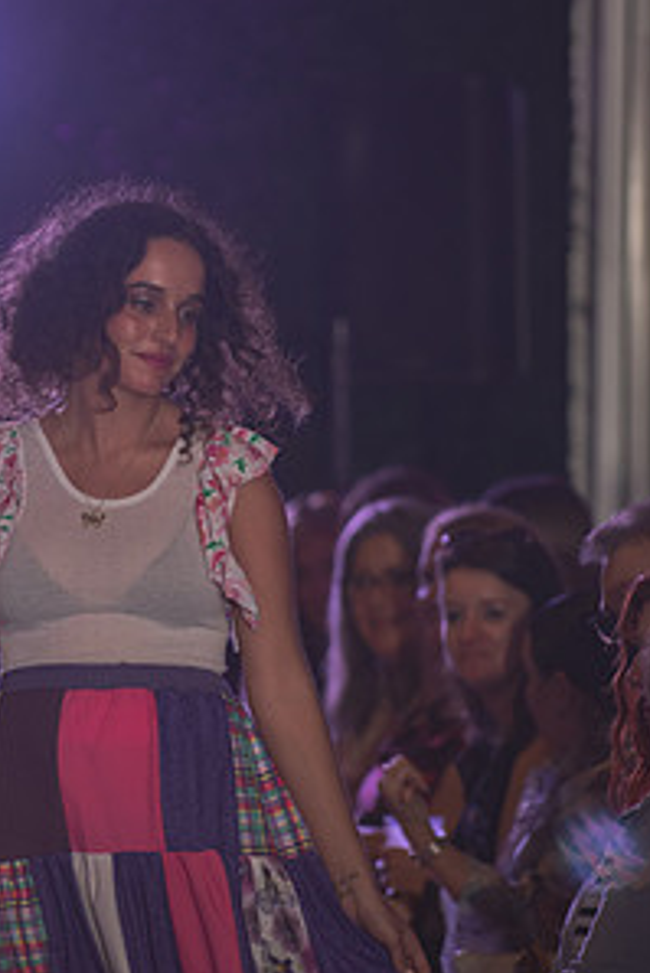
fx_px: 8818
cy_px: 441
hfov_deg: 4.2
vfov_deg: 6.3
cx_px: 219
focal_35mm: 326
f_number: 4.5
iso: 800
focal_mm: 180
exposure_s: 1/250
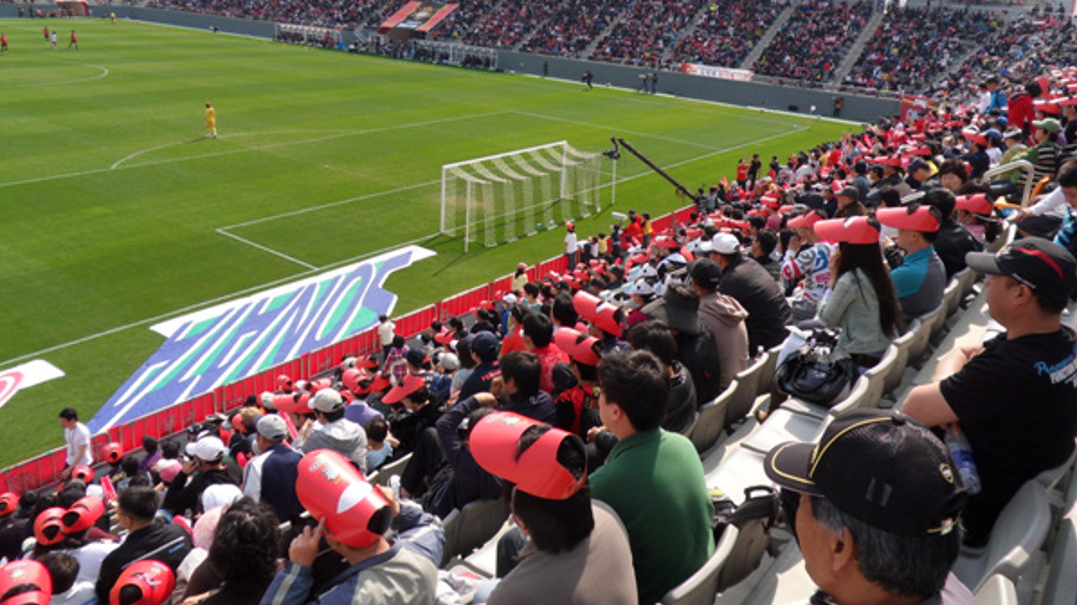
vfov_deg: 41.0
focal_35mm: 28
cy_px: 211
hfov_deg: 67.9
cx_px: 575
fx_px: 799
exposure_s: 1/125
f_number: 7.5
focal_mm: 4.2
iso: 80
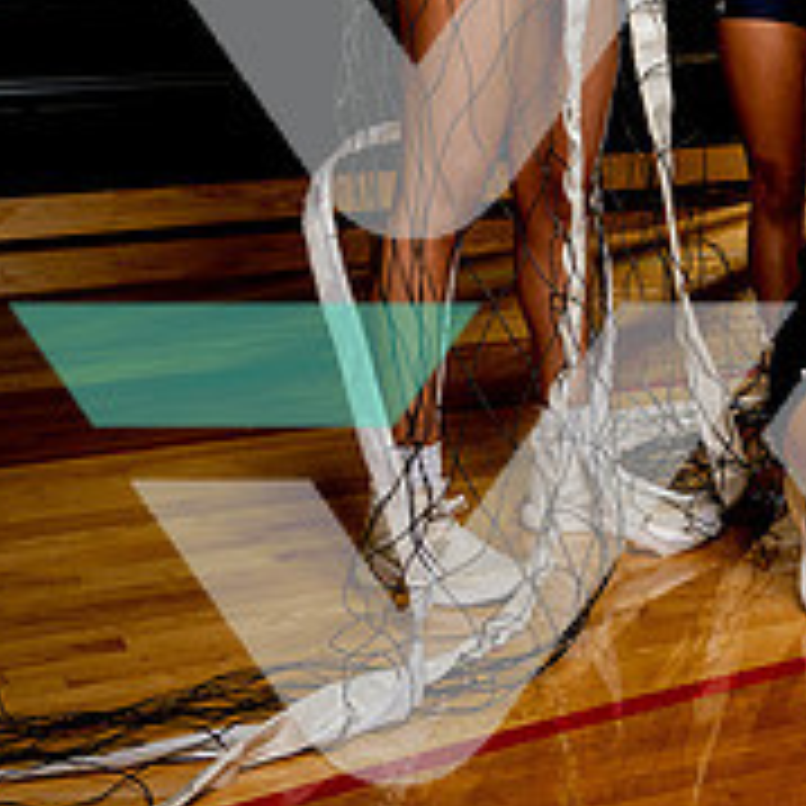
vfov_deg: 18.6
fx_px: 2397
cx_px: 1171
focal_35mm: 91
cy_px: -2
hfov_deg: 17.4
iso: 400
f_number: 7.1
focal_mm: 33
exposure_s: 1/250
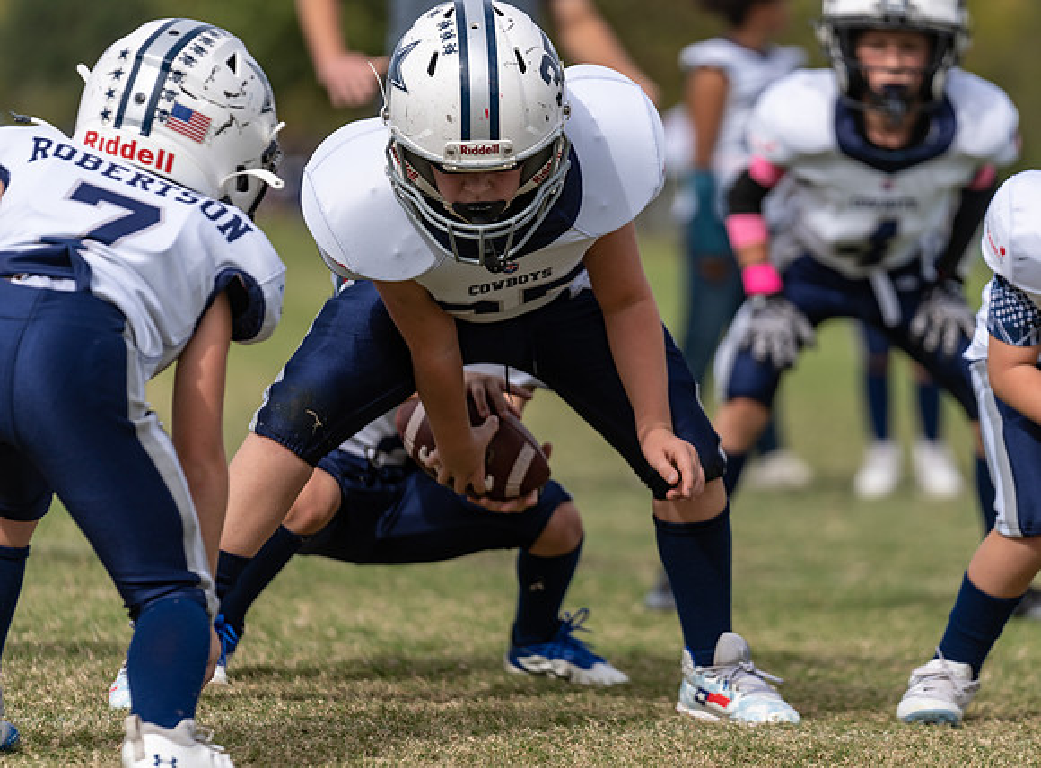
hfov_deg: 8.5
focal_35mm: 233
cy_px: 417
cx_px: 609
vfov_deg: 6.3
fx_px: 6976
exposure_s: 1/2500
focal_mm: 200
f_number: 2.8
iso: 100
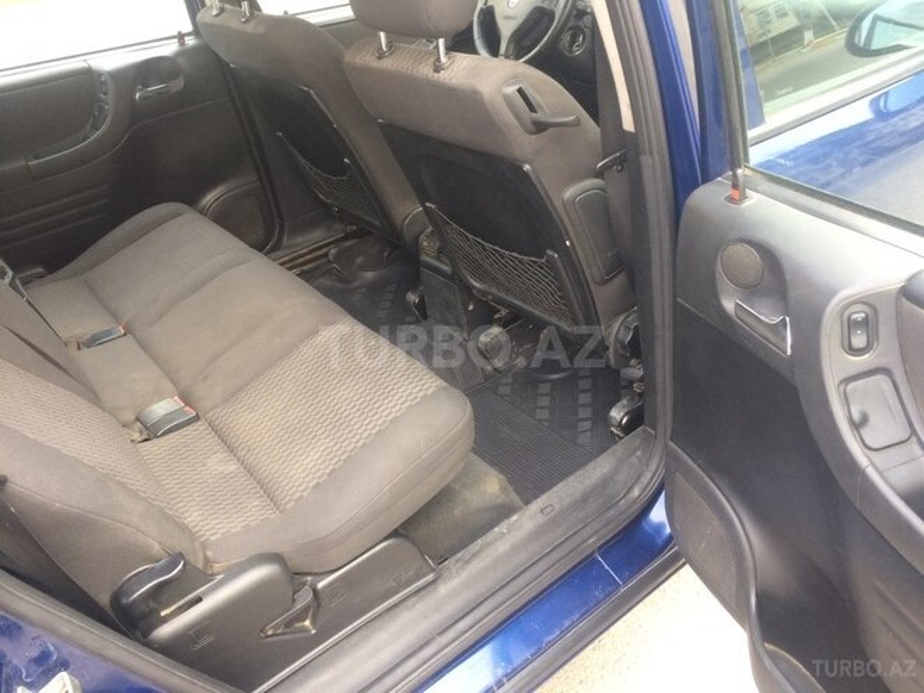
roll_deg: +8.2
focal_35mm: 29
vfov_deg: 48.2
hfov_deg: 61.7
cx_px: 462
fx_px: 774
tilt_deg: -33.2
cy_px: 346
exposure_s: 1/33
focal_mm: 4.15
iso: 40
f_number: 2.2
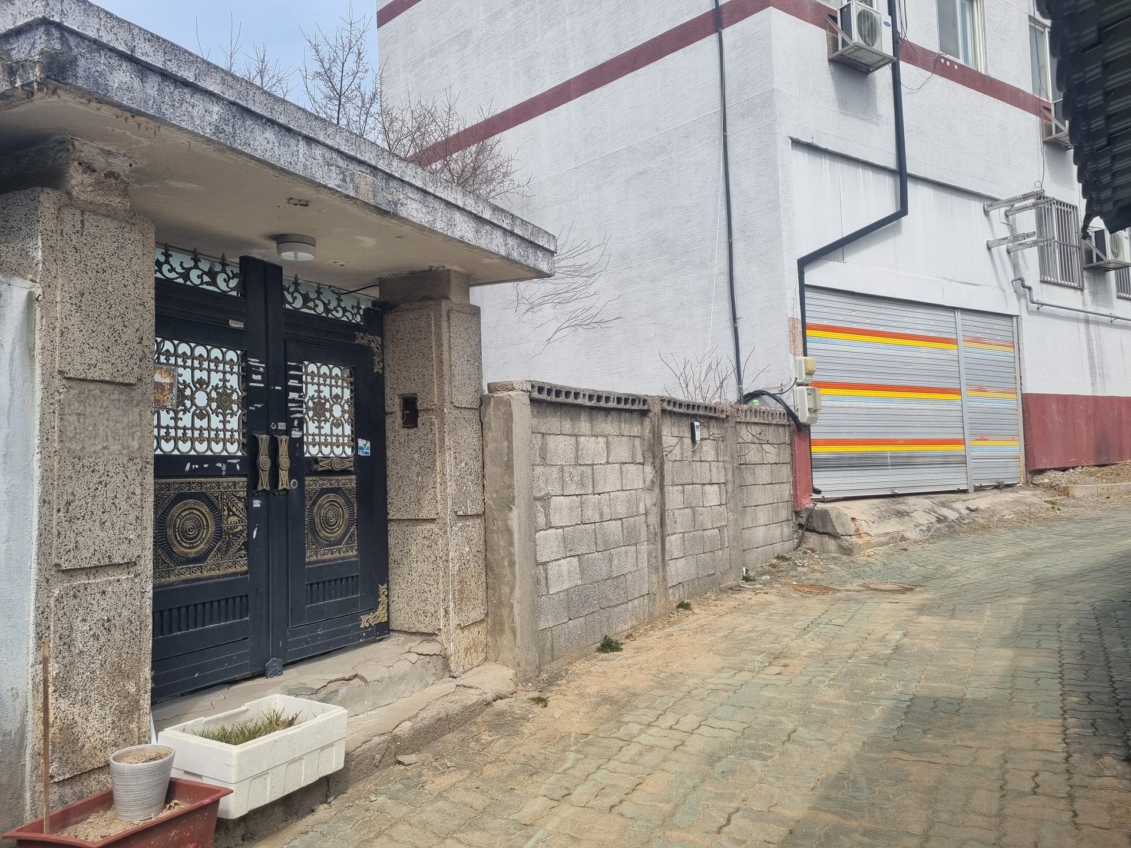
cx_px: 566
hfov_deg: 67.3
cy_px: 424
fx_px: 849
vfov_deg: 53.1
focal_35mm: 26
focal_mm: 5.4
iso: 50
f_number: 1.8
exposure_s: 1/2500
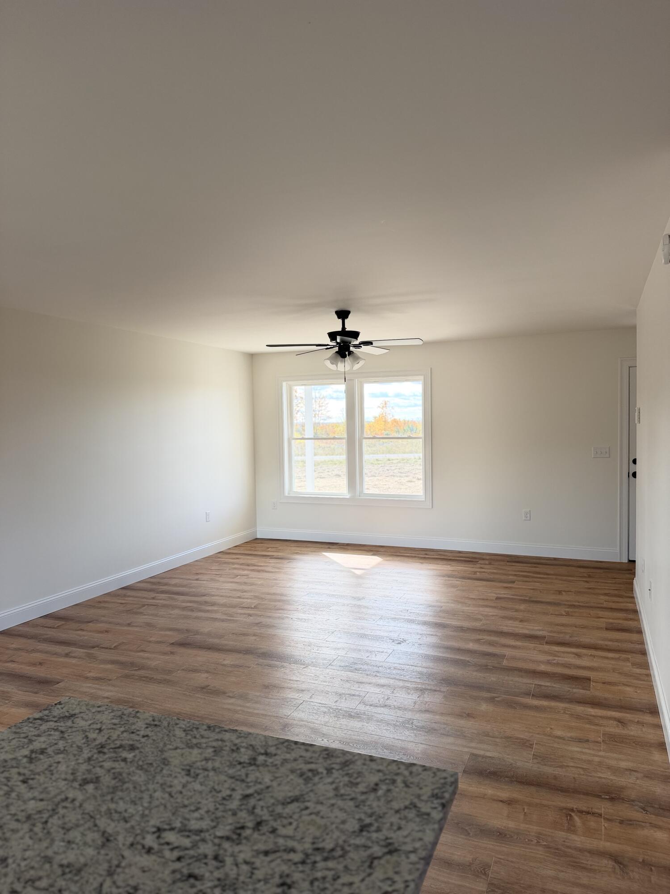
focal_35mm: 24
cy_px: 447
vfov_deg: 71.6
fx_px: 619
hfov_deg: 56.8
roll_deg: +0.6
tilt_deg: -2.6
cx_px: 335
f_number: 1.78
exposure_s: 1/173
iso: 80
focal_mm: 6.76
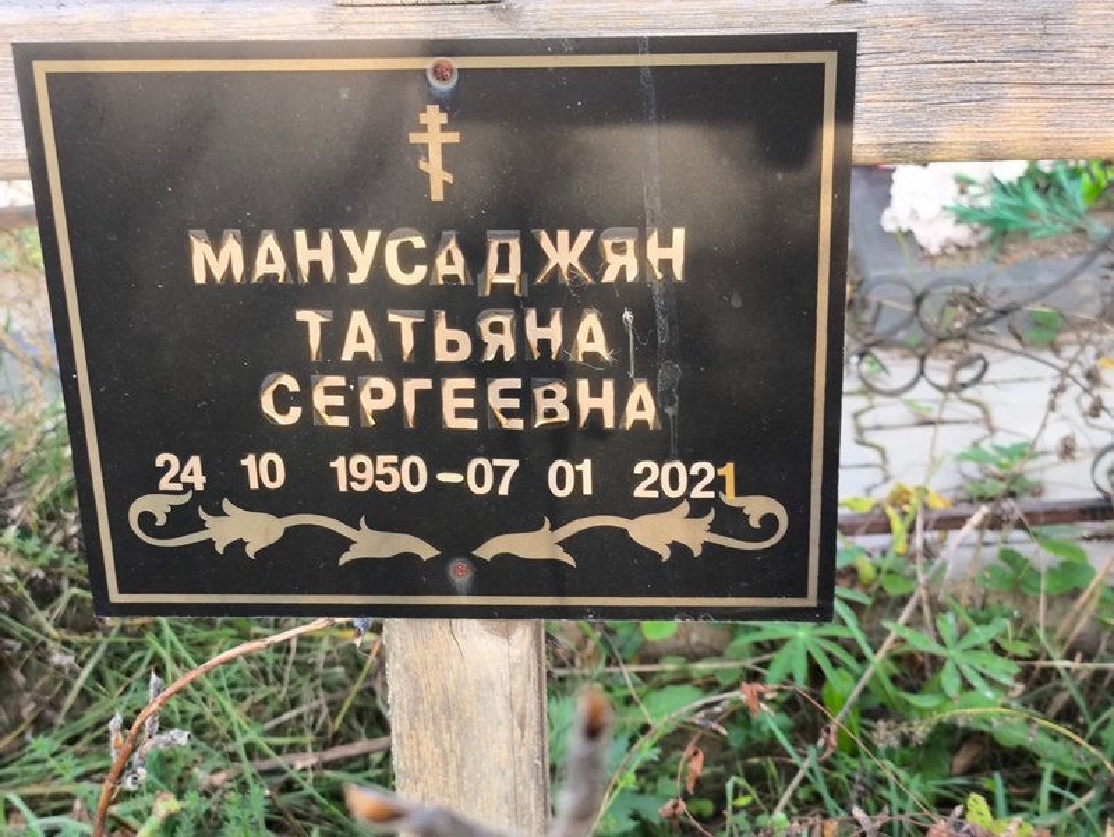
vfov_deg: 29.1
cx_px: 557
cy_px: 418
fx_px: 1610
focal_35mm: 50
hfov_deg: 38.2
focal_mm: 4.71
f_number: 1.7
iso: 80
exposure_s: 1/100
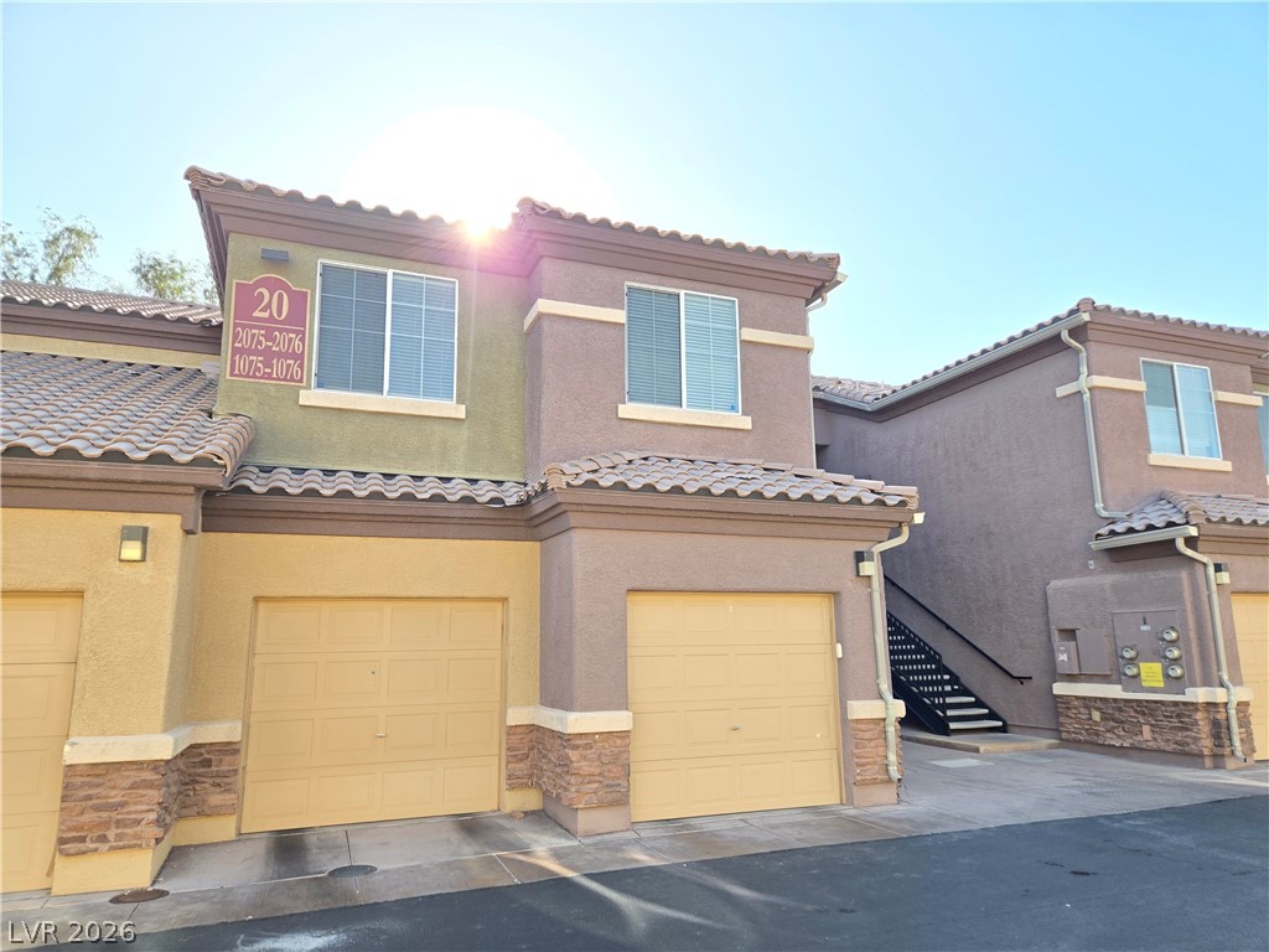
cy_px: 476
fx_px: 843
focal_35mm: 23
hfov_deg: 73.9
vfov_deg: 58.9
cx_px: 634
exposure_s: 1/909
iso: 80
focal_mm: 5.4
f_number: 1.8
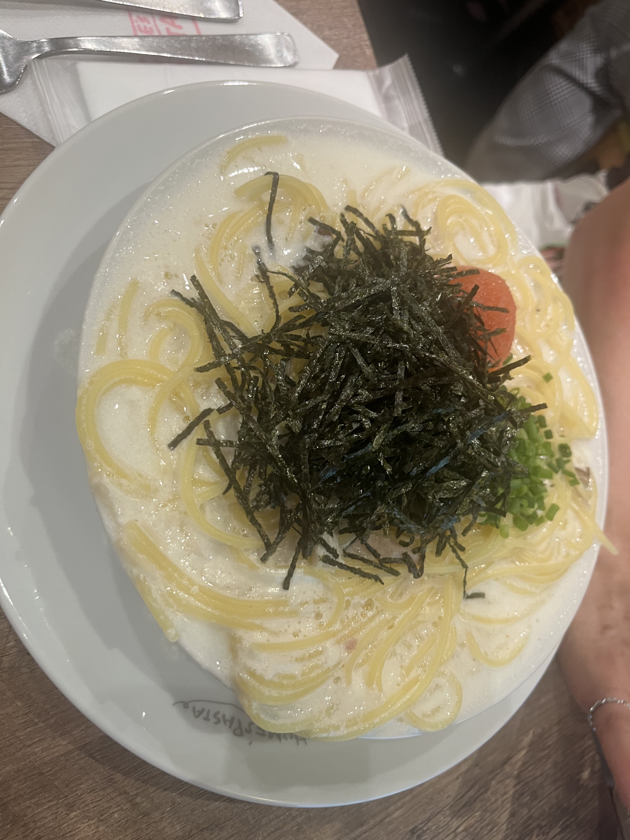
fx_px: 631
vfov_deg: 67.3
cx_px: 315
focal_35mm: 26
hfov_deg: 53.1
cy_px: 420
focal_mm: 5.1
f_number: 1.6
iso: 125
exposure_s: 1/50
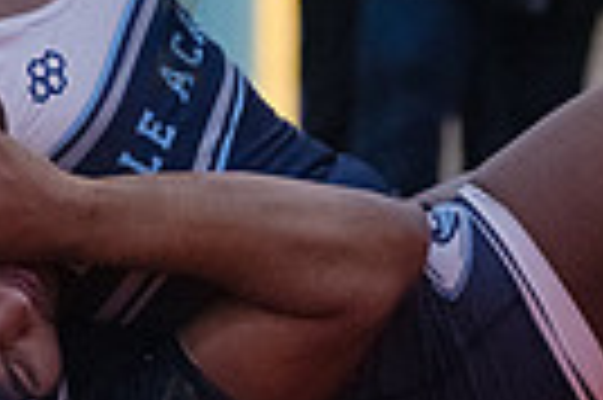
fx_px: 8699
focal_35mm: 520
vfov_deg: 2.6
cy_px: 11
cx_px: 176
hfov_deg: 4.0
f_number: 3.2
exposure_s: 1/400
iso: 8000
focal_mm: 120
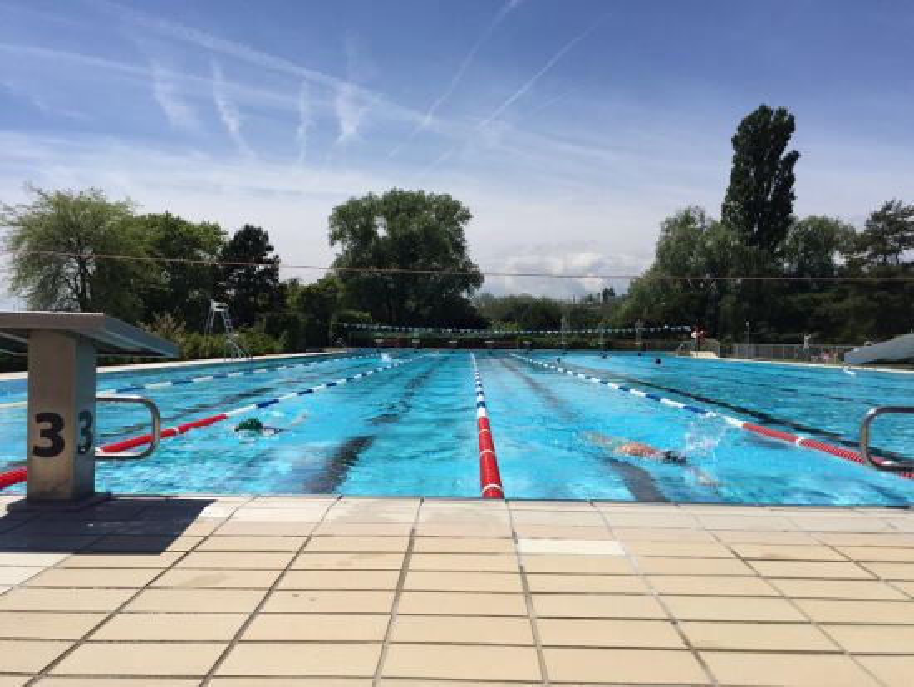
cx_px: 457
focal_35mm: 29
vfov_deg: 48.3
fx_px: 766
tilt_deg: -0.4
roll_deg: -1.8
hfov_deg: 61.6
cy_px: 344
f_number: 2.2
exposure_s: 1/3968
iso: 32
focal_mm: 4.15
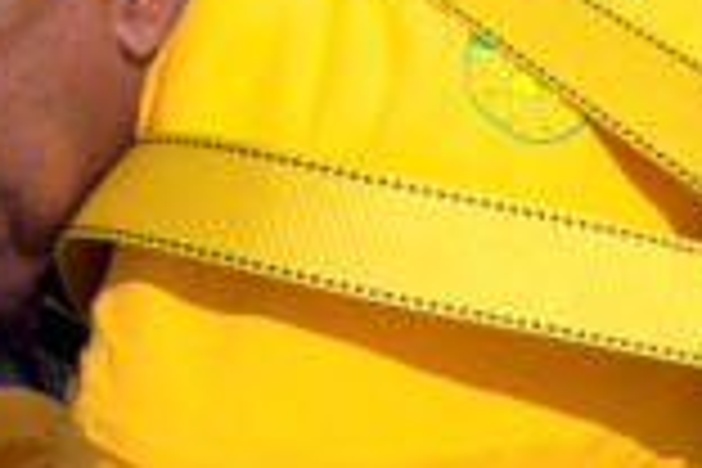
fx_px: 3178
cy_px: 65
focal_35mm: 163
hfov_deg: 12.5
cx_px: 29
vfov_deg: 8.4
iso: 100
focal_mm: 40
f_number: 9
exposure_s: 1/640
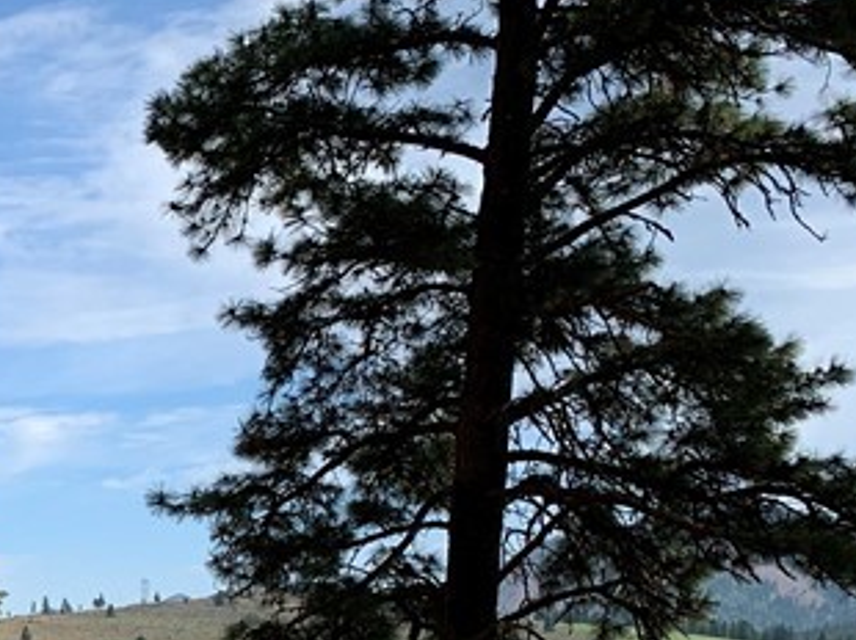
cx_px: -472
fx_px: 2125
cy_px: 731
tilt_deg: -0.5
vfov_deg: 16.5
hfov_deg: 19.5
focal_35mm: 86
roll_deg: +0.1
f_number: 1.8
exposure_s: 1/1748
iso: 25
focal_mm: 4.25
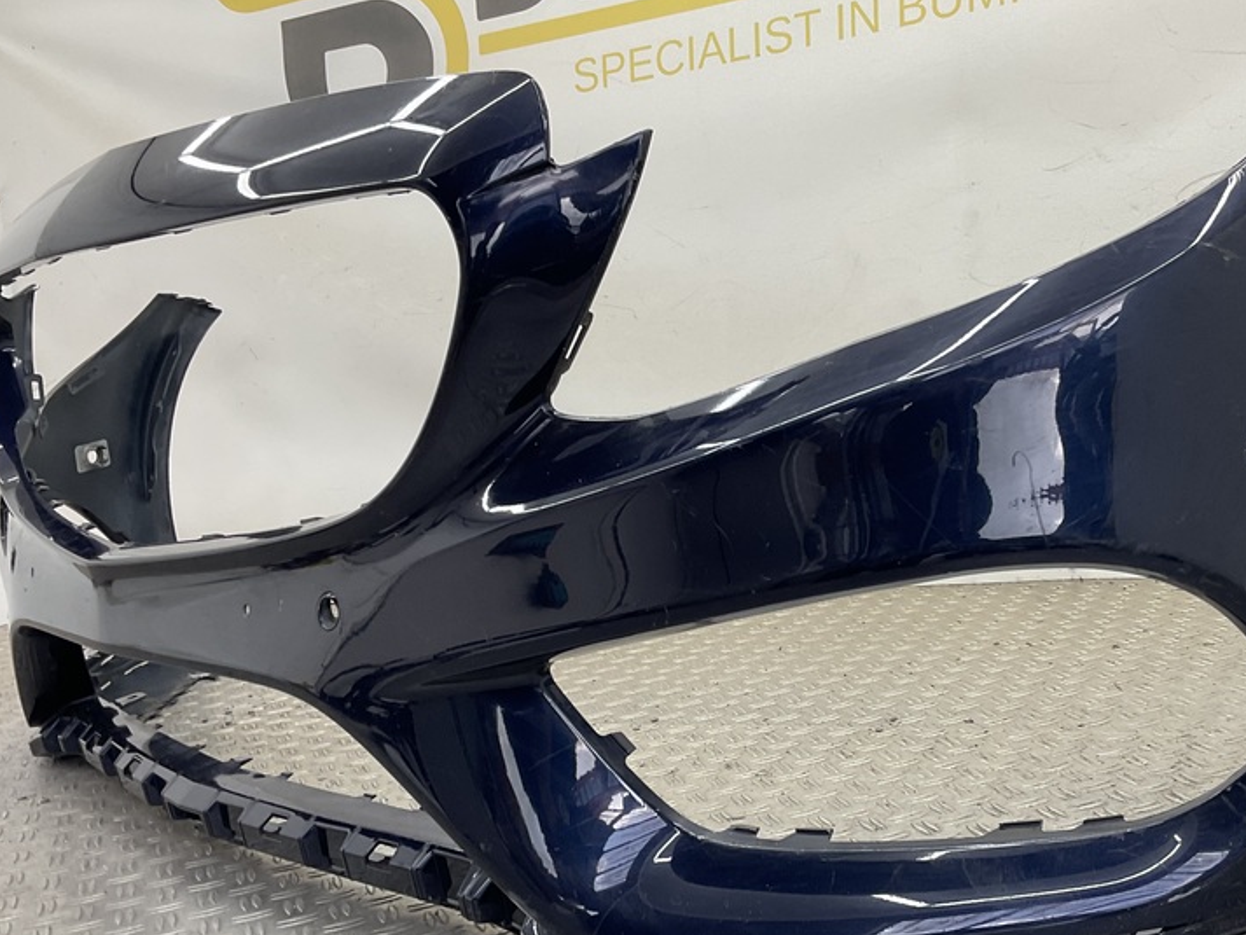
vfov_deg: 35.0
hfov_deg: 45.5
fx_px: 1476
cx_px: 750
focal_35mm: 41
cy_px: 573
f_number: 1.8
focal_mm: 3
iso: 32
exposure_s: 1/120
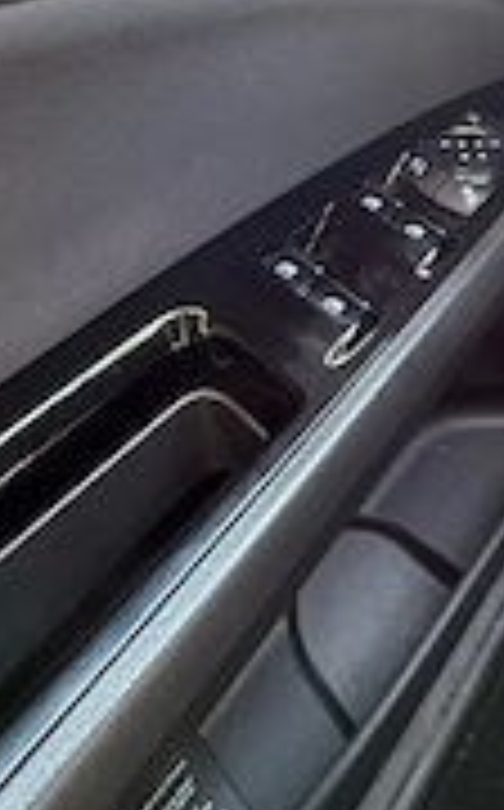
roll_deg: +1.5
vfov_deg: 48.7
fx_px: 728
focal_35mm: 33
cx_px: 459
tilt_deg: -29.5
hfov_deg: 35.8
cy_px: 14
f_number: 2.2
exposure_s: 1/64
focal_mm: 2.22
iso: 320
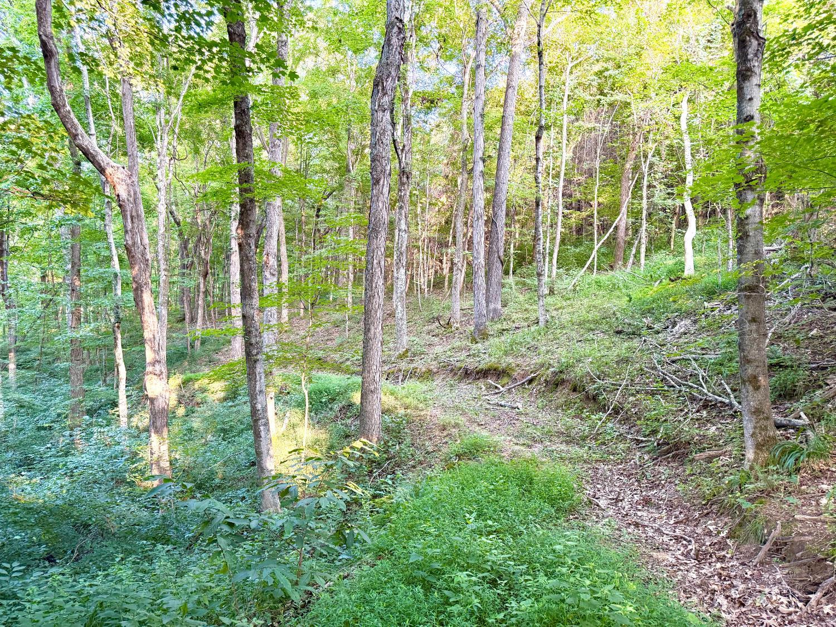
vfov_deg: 56.8
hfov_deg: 71.6
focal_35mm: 24
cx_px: 418
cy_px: 314
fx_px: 580
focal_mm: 6.76
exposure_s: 1/60
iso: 320
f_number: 1.78
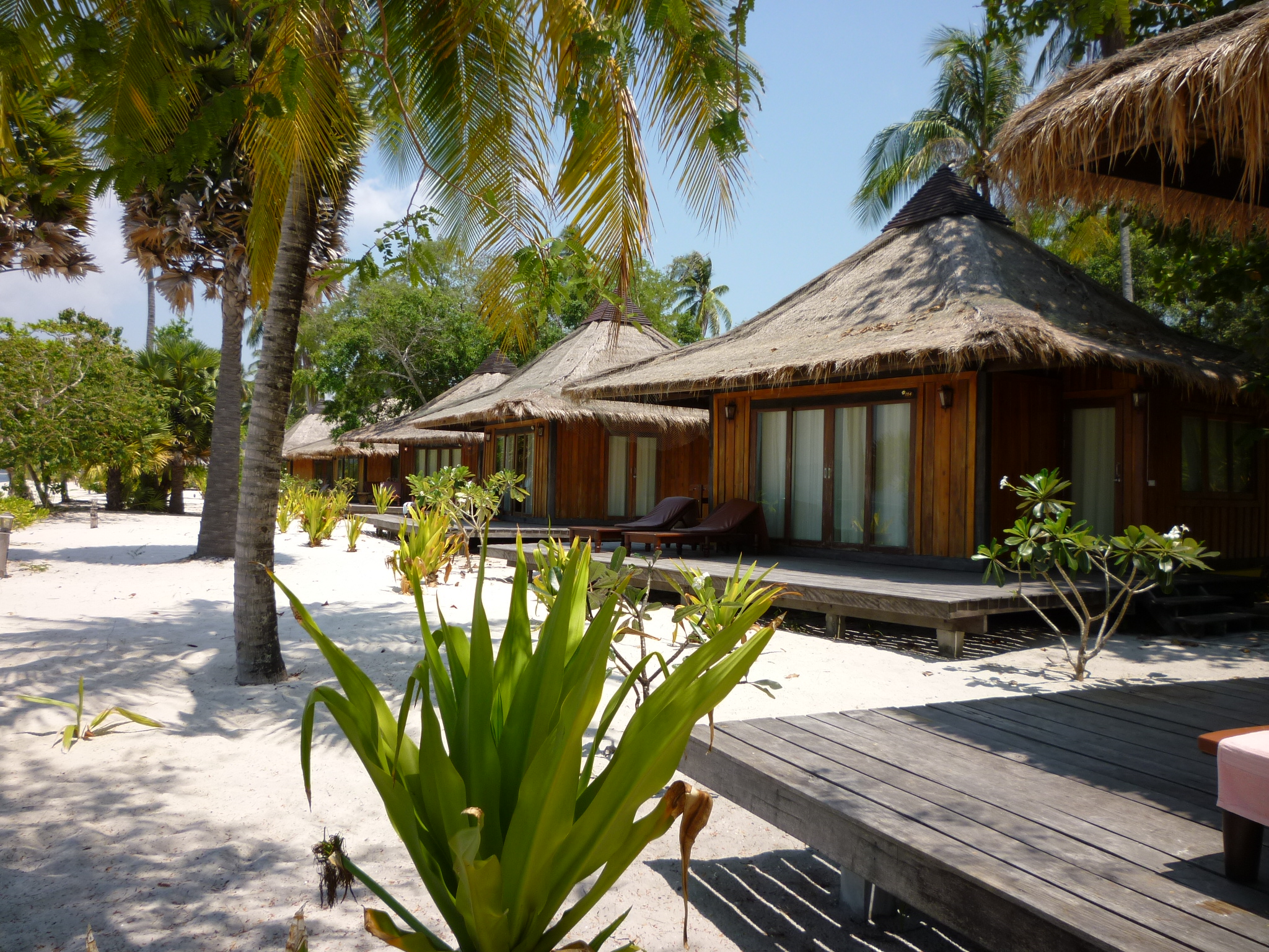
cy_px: 476
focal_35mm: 29
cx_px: 634
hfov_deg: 61.7
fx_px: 1063
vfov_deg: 48.2
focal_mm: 5.2
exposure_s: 1/500
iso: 80
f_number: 4
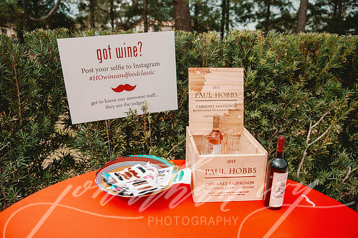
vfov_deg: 43.6
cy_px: 119
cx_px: 179
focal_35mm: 30
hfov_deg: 62.0
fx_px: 298
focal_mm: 30
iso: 200
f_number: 3.5
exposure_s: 1/6400
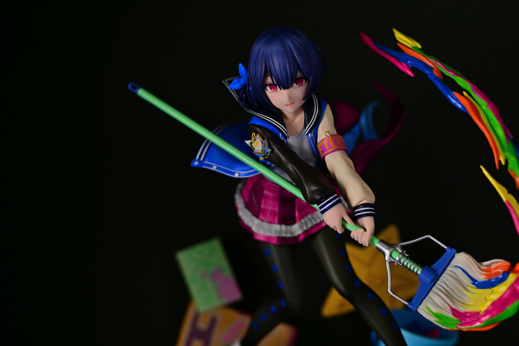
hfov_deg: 22.6
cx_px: 260
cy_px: 173
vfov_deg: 15.2
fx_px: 1297
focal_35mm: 90
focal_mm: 60
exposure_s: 1/4
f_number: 4
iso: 100
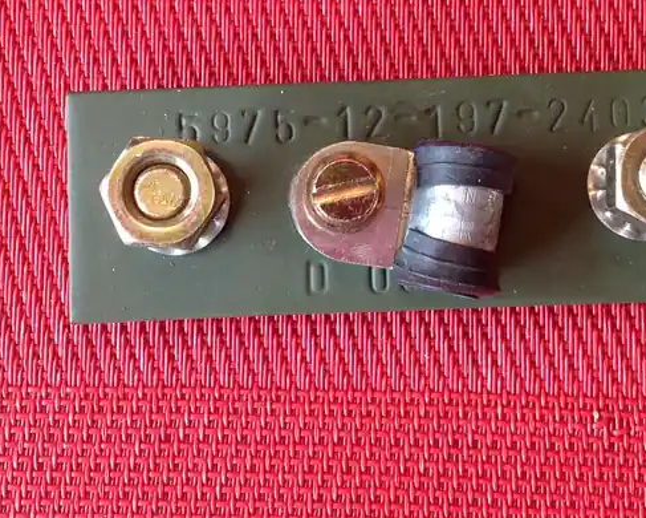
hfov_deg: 27.1
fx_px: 1339
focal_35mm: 70
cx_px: 318
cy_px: 154
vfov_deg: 21.7
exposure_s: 1/40
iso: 64
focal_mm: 4.28
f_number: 2.4
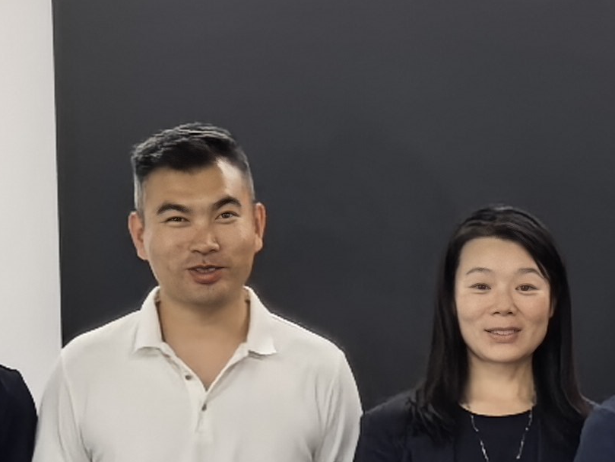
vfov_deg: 6.1
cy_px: 552
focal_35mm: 243
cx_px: 1194
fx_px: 4318
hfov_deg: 7.8
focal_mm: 5.75
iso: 80
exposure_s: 1/100
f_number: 1.4
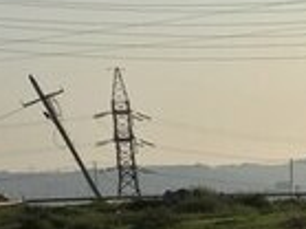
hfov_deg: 13.0
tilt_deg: -10.0
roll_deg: +2.1
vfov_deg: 10.2
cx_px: 537
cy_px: 406
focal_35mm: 138
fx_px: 1219
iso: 25
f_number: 2.2
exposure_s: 1/1832
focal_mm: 4.15
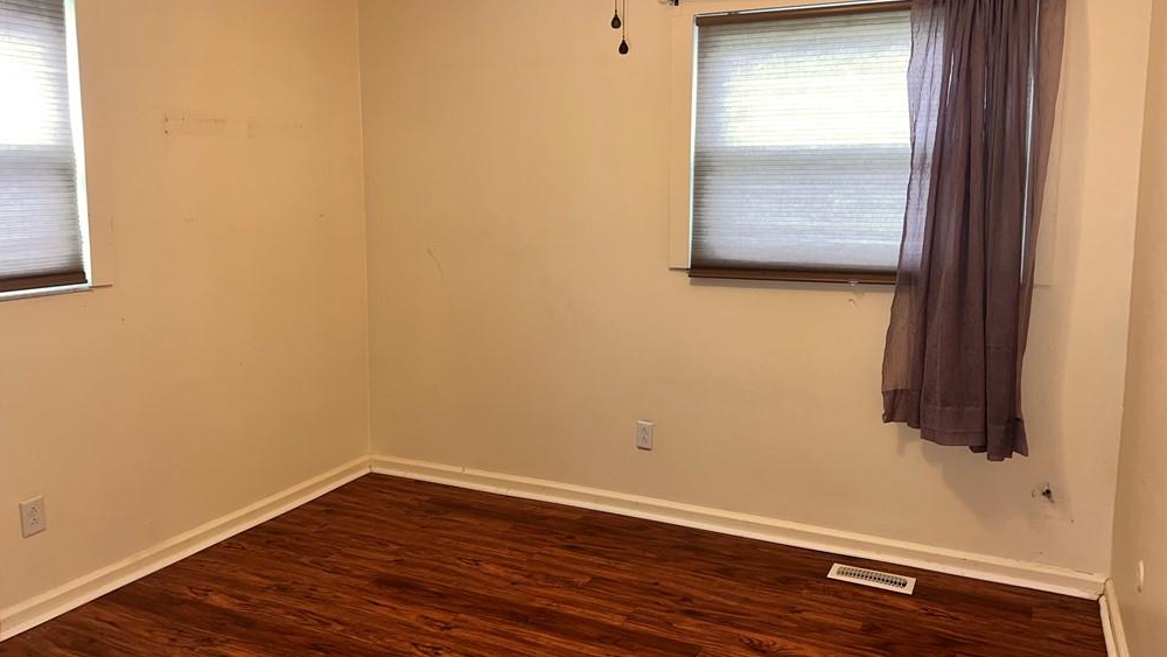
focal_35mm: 29
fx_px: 898
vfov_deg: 40.2
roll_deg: +0.0
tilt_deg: -7.0
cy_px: 296
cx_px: 592
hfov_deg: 66.1
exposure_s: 1/22
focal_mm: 5.7
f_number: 1.5
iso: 50
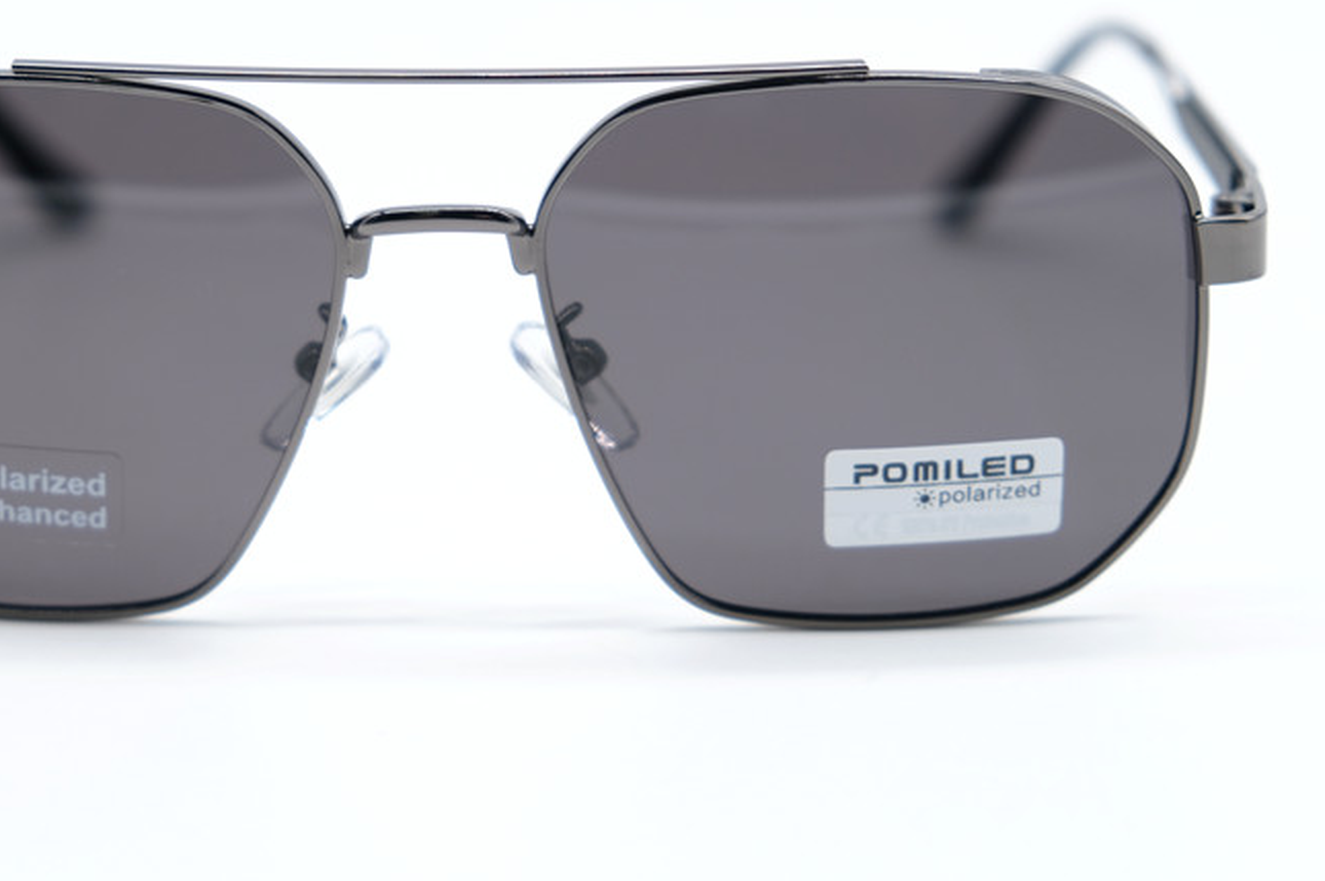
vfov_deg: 12.8
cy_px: 324
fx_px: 3935
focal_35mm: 107
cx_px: 464
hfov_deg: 19.1
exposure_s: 1/140
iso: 160
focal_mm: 46.3
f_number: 4
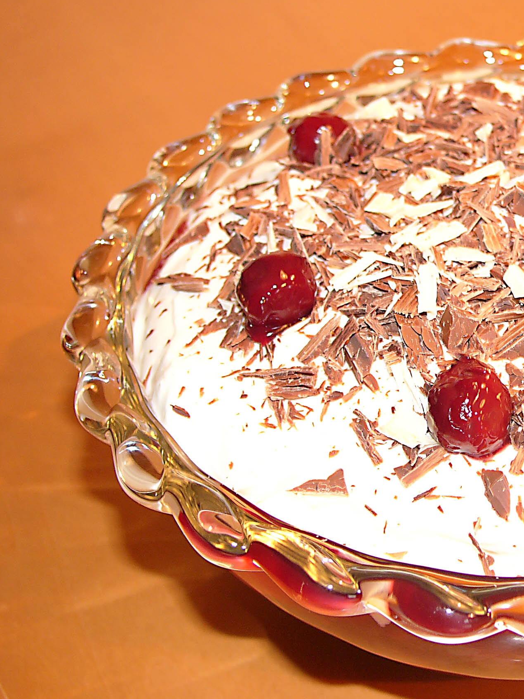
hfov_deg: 20.1
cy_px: 366
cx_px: 522
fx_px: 1433
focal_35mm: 71
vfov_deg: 27.4
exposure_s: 1/15
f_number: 2.1
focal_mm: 11.8
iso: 100
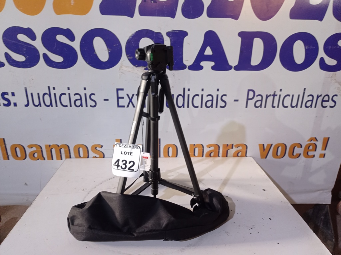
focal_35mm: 28
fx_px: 276
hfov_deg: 63.5
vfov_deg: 49.7
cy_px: 128
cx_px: 170
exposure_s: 1/24
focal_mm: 4.7
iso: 410
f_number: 1.79
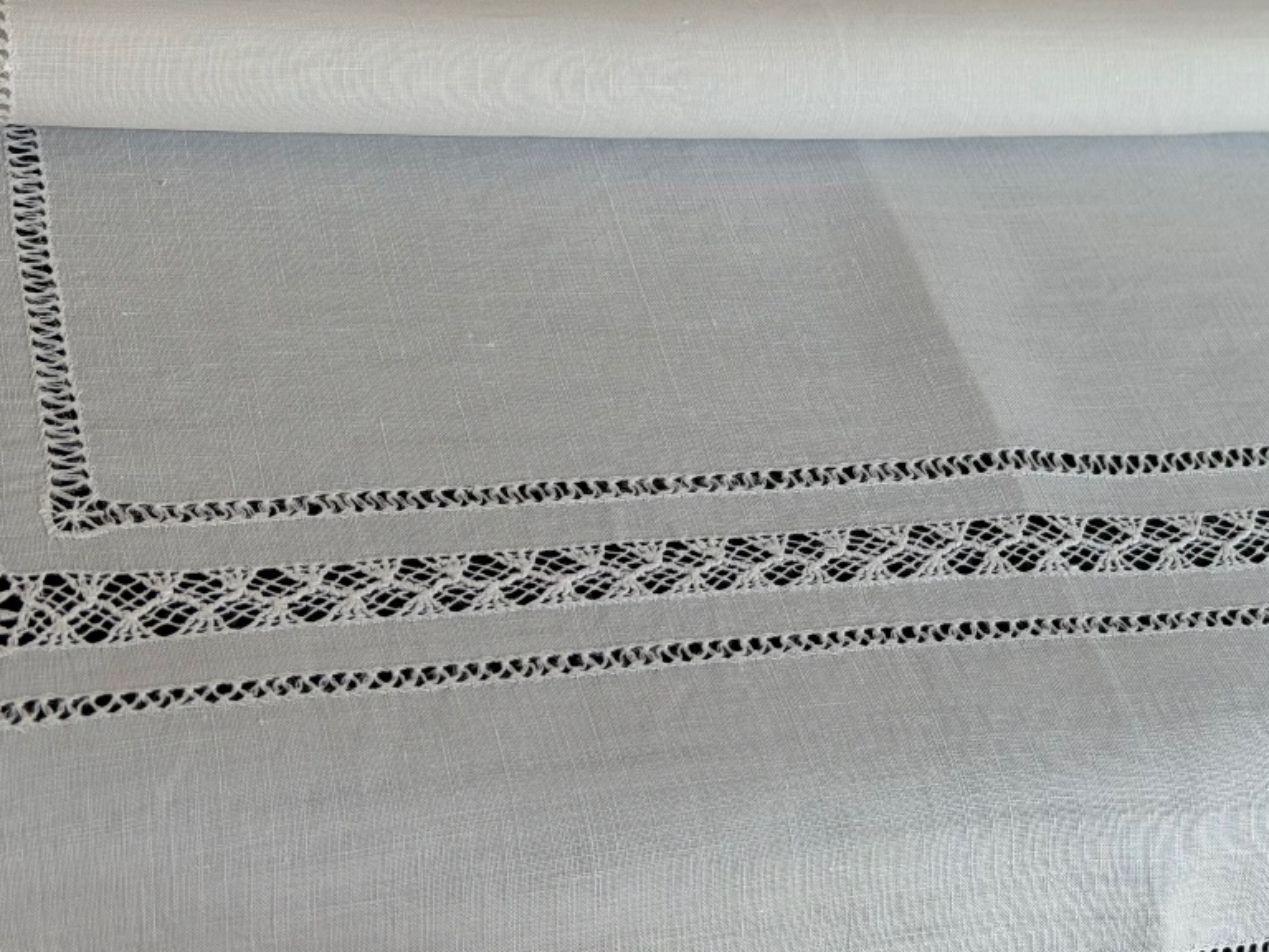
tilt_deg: -40.7
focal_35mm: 75
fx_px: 2749
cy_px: 251
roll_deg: -17.9
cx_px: 844
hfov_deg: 25.9
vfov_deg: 19.5
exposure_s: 1/121
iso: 50
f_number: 1.78
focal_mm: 6.76
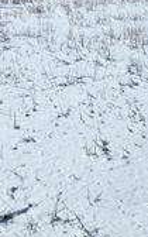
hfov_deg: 14.1
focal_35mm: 93
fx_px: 600
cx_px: 79
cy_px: -29
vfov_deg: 21.1
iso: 25
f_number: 1.8
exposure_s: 1/7630
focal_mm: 5.4
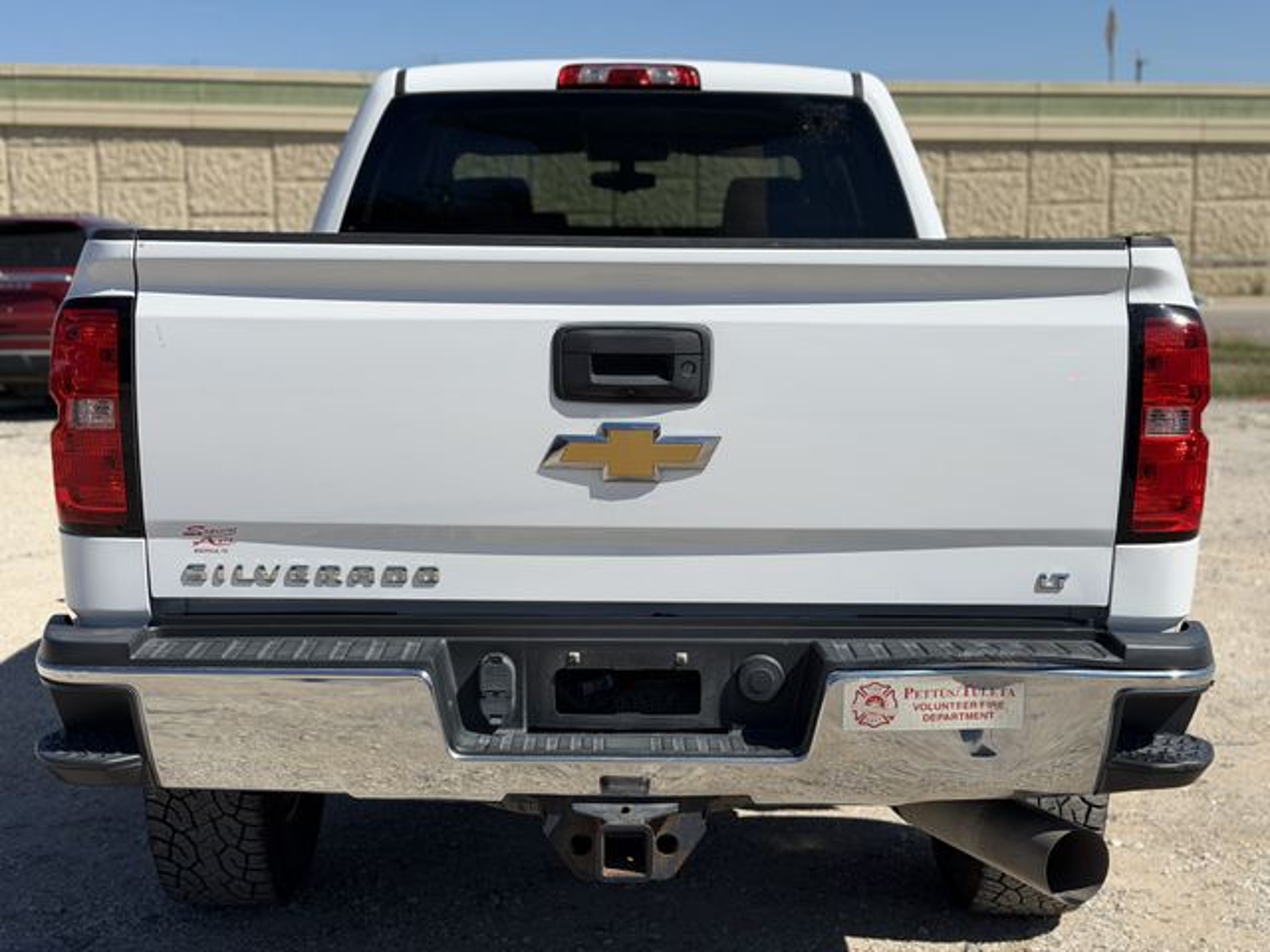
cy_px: 476
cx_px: 635
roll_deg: +1.5
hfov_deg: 39.7
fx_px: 1761
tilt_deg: -8.0
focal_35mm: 48
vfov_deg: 30.3
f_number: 1.78
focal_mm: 6.76
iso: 80
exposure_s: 1/9901
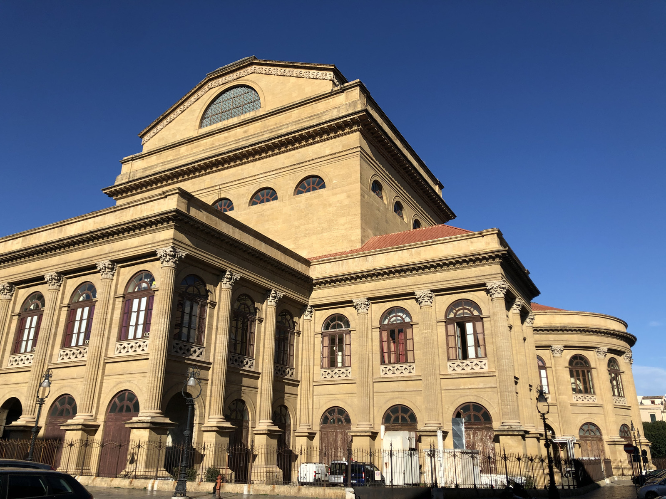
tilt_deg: +19.6
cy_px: 250
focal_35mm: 28
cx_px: 333
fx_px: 539
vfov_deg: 49.7
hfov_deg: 63.4
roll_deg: +0.3
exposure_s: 1/2433
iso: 20
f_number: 1.8
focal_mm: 4
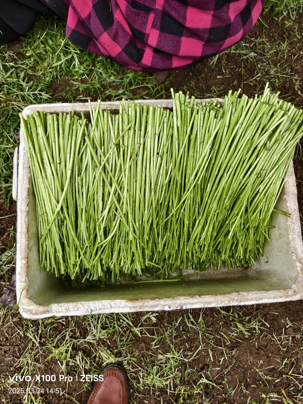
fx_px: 268
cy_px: 202
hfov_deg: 58.9
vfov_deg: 73.9
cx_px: 152
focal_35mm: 23
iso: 101
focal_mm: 8.67
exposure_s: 1/100
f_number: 1.75
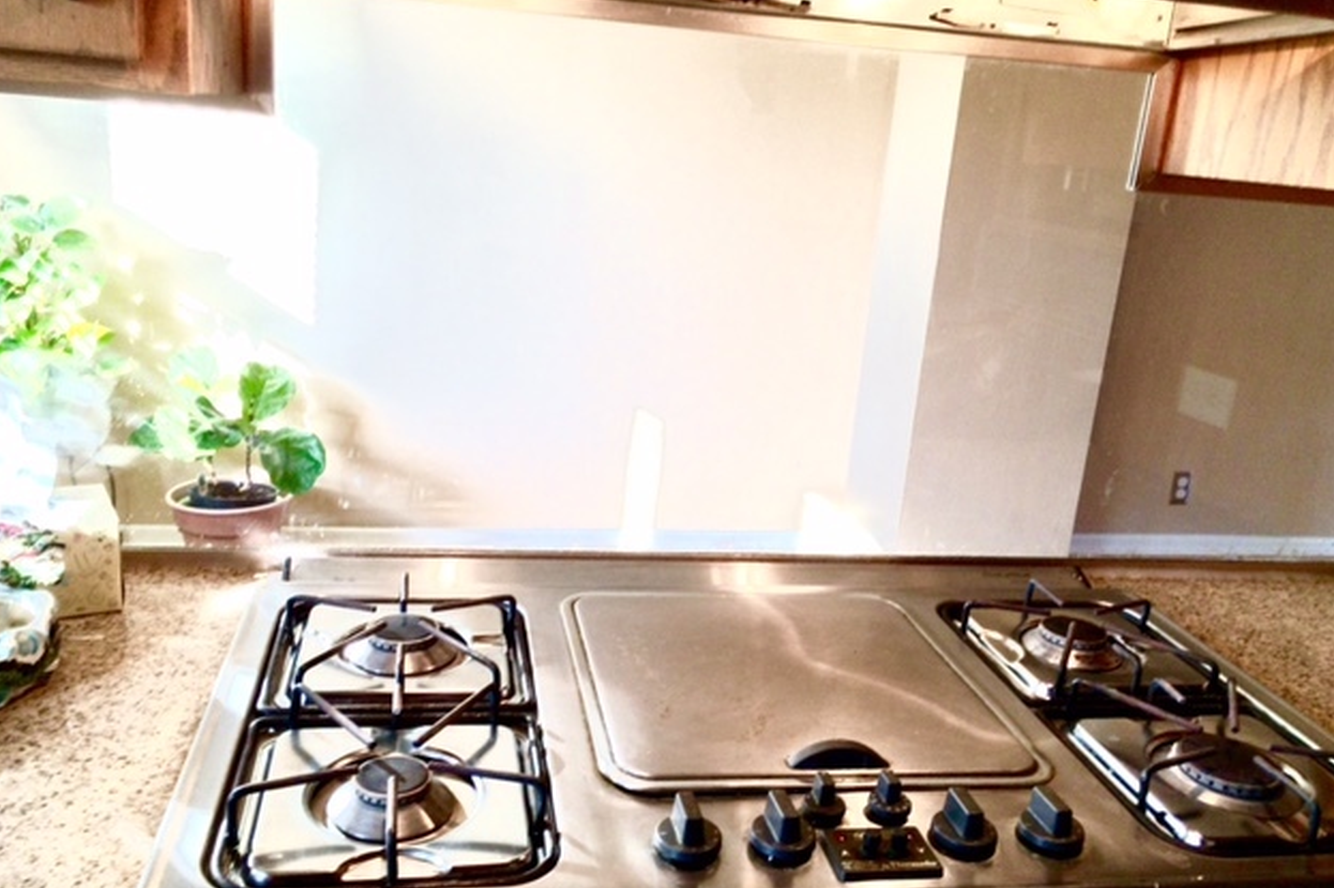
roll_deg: -4.4
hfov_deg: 60.3
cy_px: 460
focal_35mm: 31
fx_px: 1148
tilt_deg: -14.6
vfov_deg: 42.3
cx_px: 666
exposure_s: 1/60
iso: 40
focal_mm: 4.15
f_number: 2.2
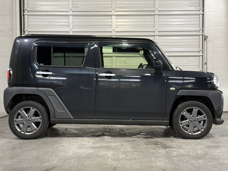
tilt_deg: -0.5
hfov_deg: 37.5
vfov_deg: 28.6
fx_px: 336
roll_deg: -0.1
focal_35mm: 51
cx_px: 113
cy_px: 86
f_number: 1.78
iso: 160
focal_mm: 6.76
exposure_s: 1/60
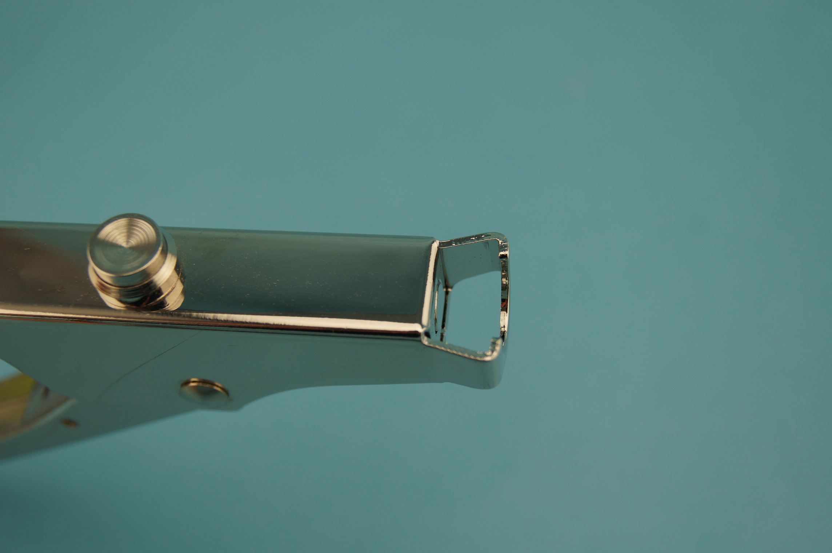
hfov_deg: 33.4
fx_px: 1385
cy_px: 276
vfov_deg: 22.6
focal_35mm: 60
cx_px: 416
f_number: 5.6
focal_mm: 40
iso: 200
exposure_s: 1/160
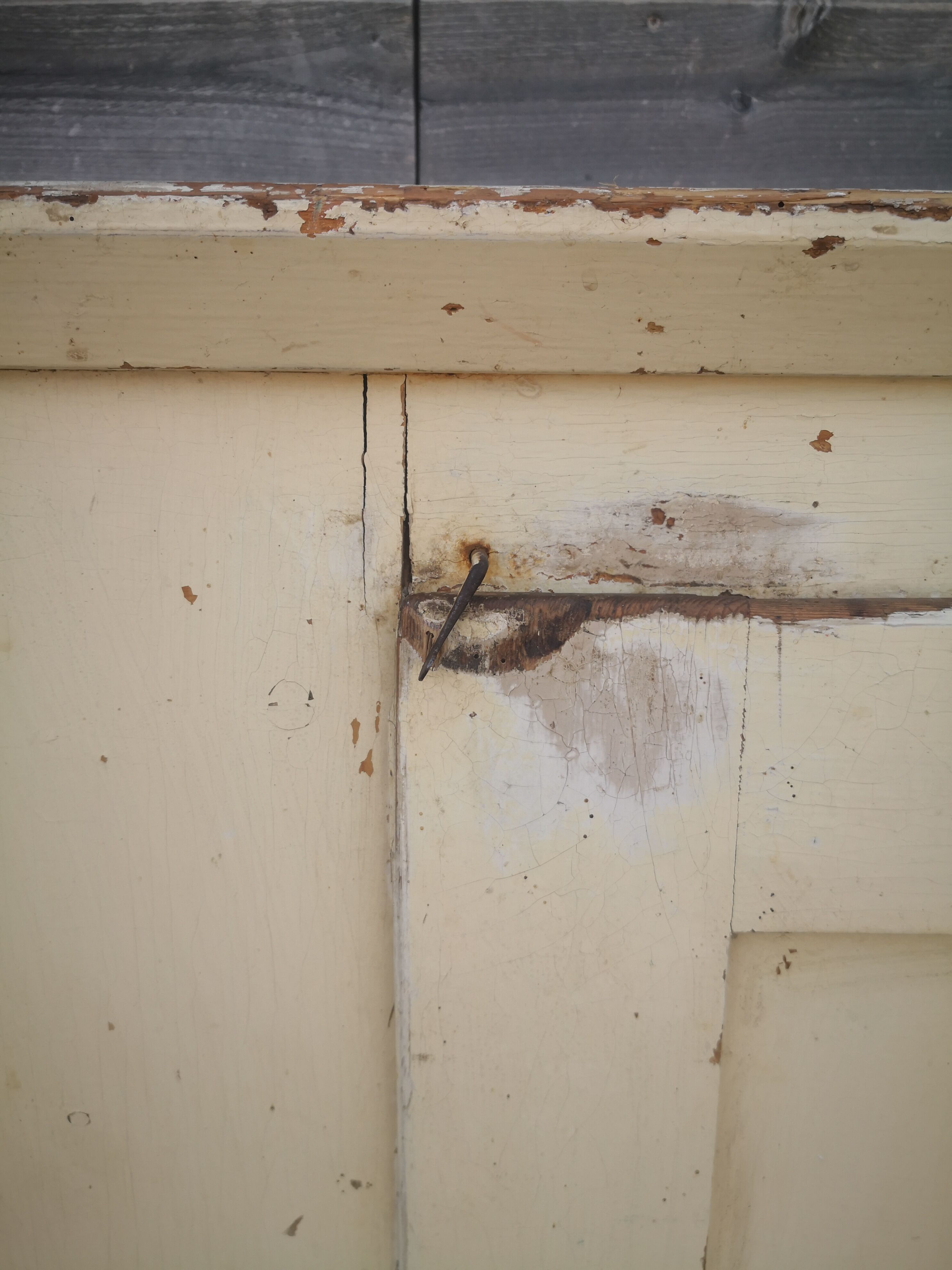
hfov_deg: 51.4
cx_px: 476
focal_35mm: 27
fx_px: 990
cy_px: 635
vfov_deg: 65.3
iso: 50
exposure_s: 1/818
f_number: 1.6
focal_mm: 3.95
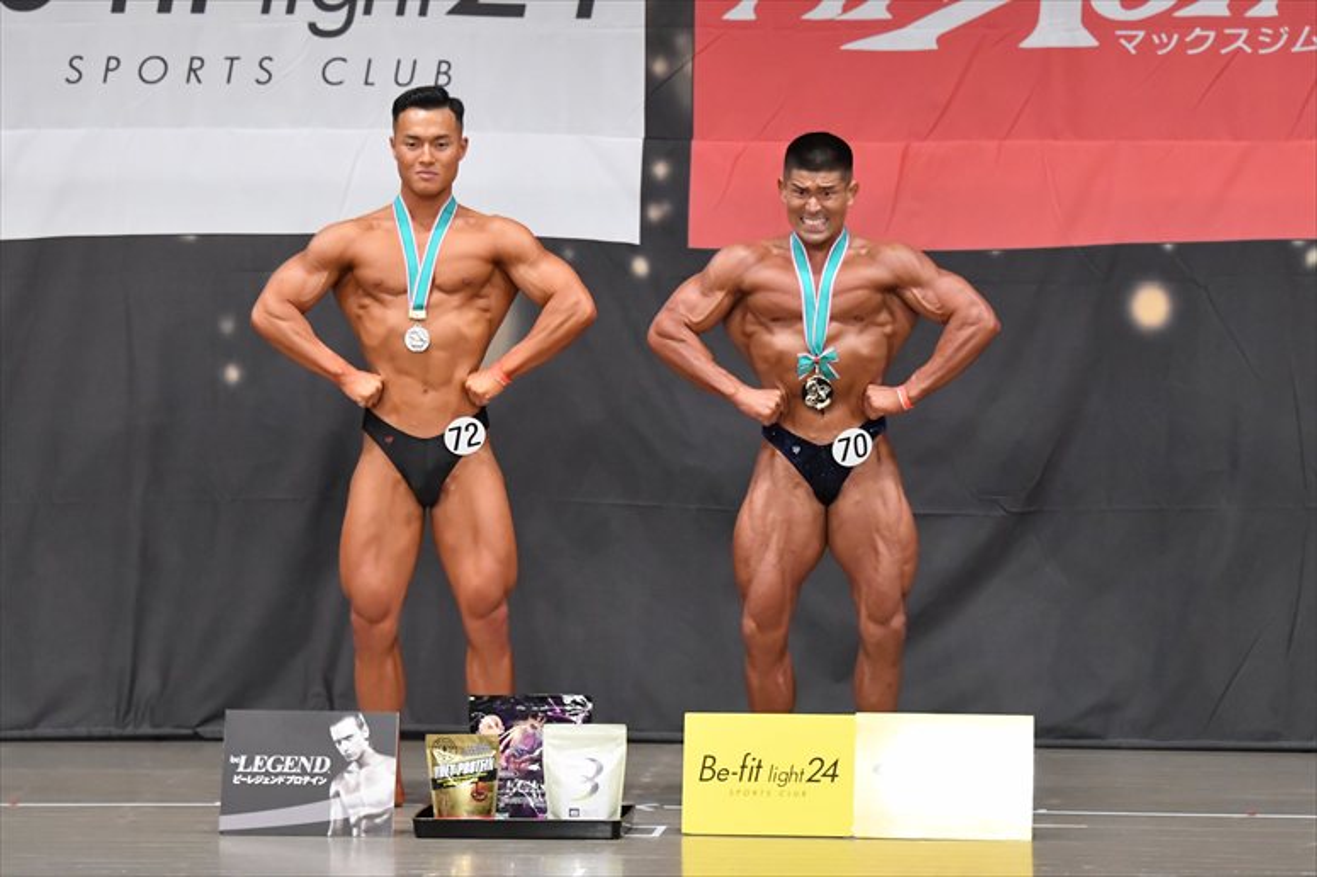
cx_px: 658
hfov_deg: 10.2
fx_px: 7386
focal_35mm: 202
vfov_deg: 6.8
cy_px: 438
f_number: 5.6
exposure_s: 1/400
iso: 6400
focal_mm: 135
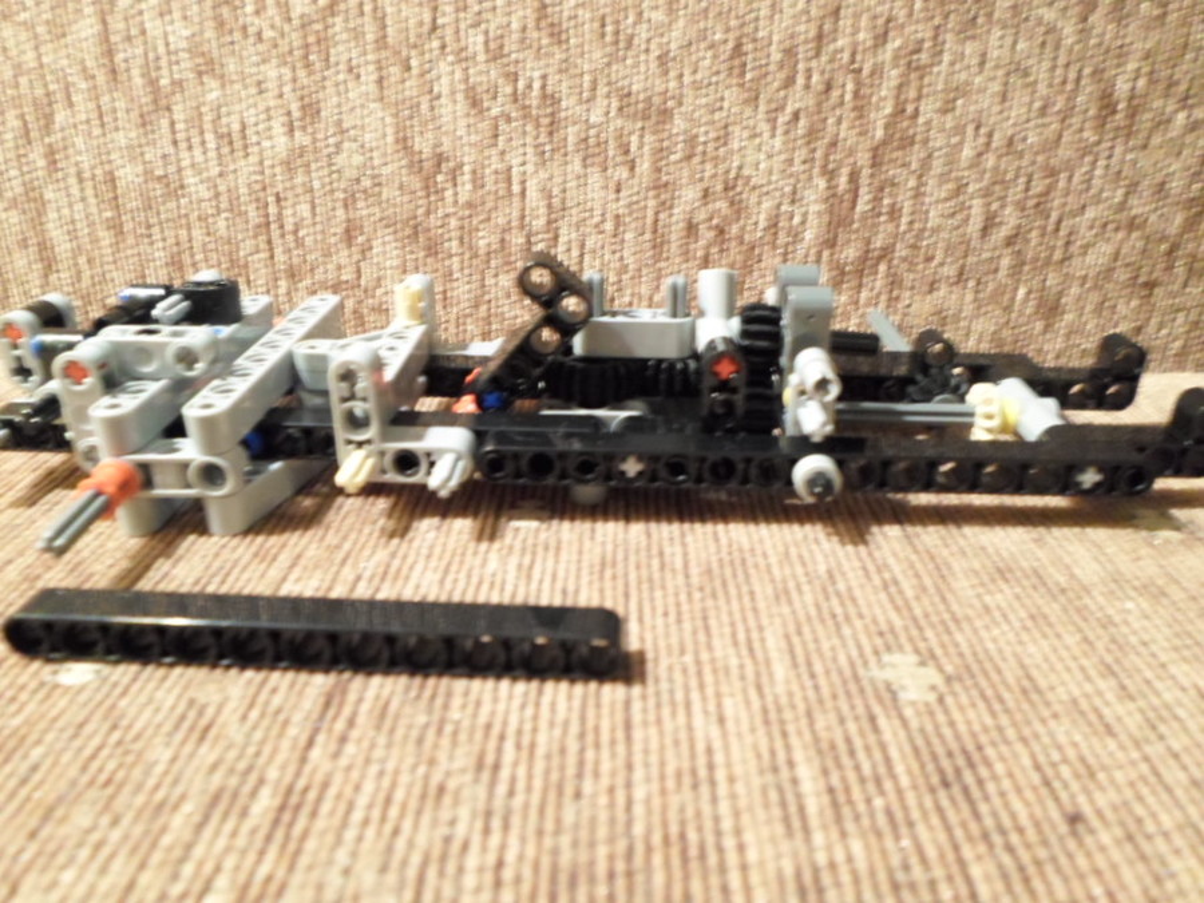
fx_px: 870
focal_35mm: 25
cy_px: 452
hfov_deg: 69.4
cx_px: 602
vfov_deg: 54.9
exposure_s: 1/6
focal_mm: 4.5
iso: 400
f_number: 2.5
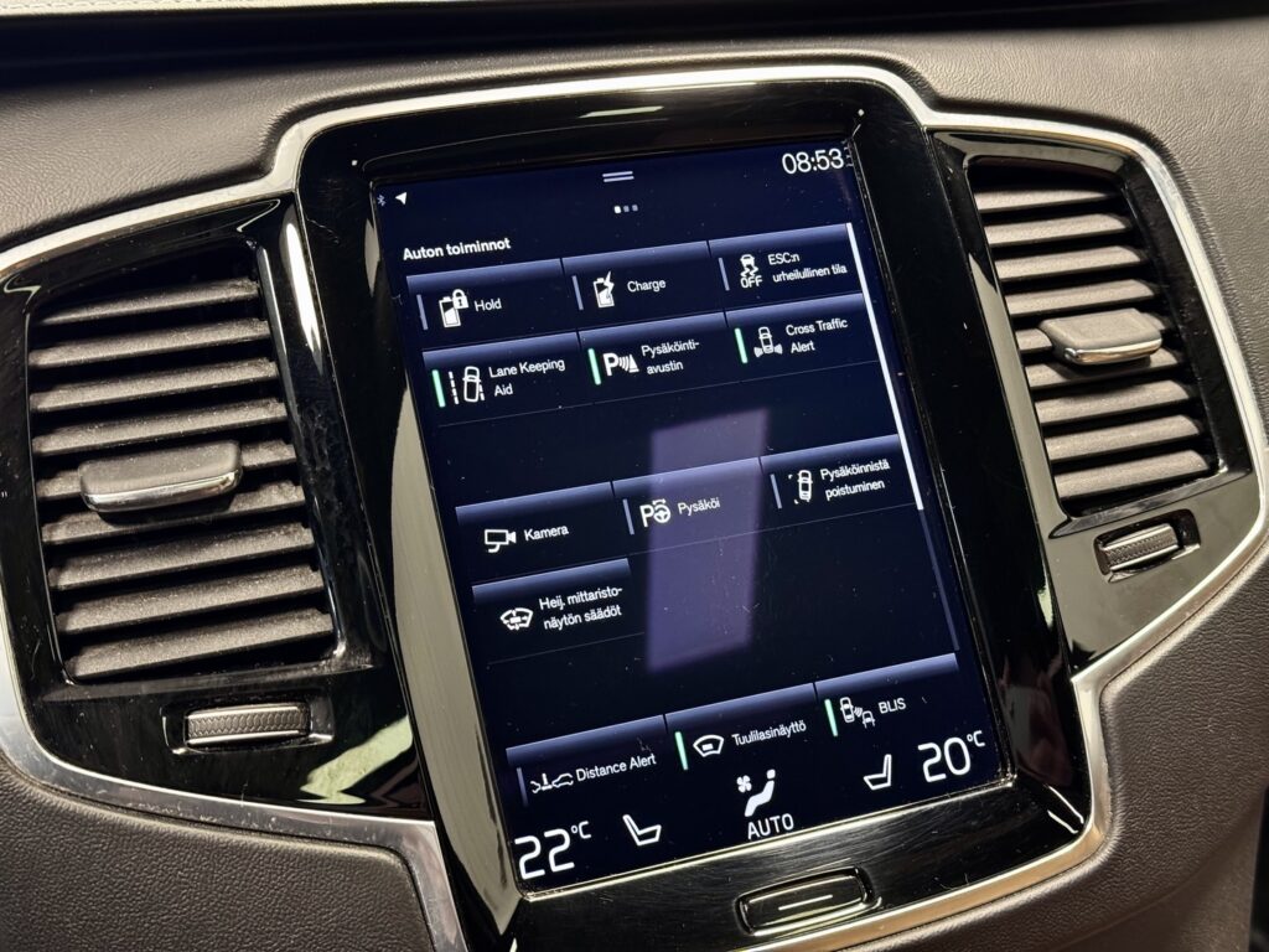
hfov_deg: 39.7
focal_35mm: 48
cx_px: 634
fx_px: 1760
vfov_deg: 30.3
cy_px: 476
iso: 500
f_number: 1.78
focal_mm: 6.76
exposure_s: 1/25
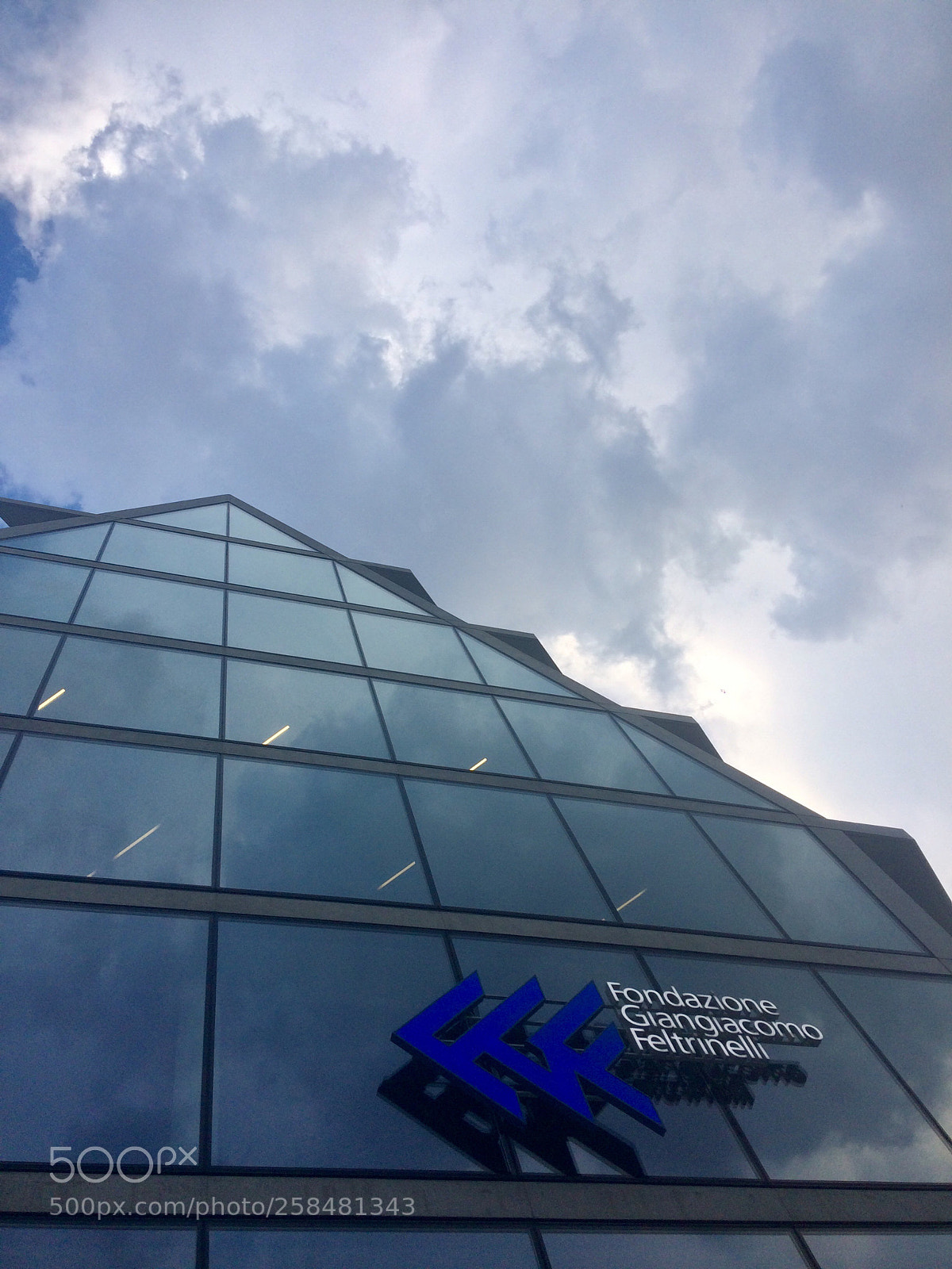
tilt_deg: +64.1
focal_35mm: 29
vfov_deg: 61.7
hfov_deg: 48.2
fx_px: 1063
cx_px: 476
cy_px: 634
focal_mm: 4.15
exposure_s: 1/789
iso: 32
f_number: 2.2
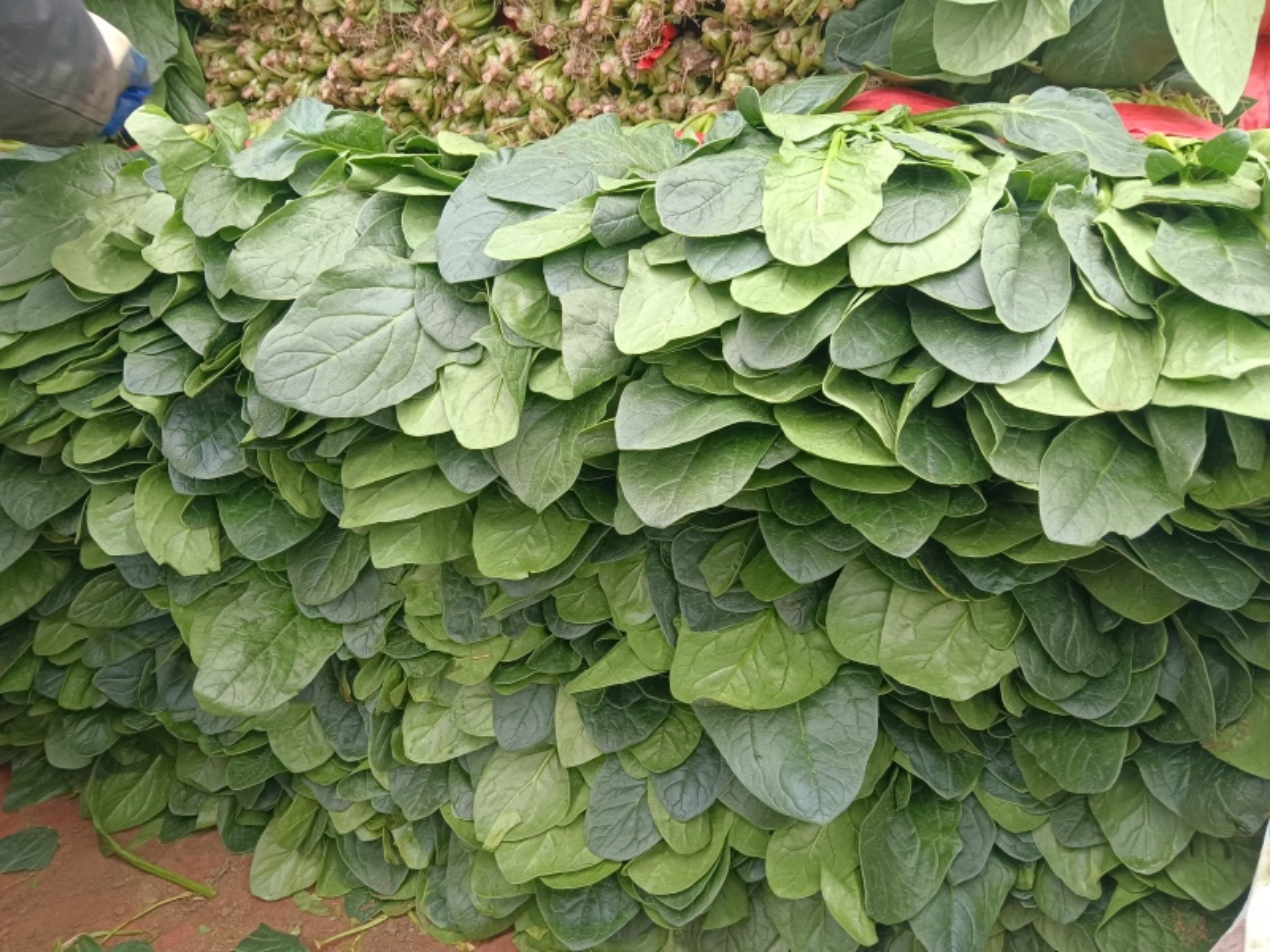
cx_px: 635
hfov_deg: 67.3
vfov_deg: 53.1
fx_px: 954
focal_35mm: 26
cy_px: 476
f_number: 1.8
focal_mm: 4.05
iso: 528
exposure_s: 1/100
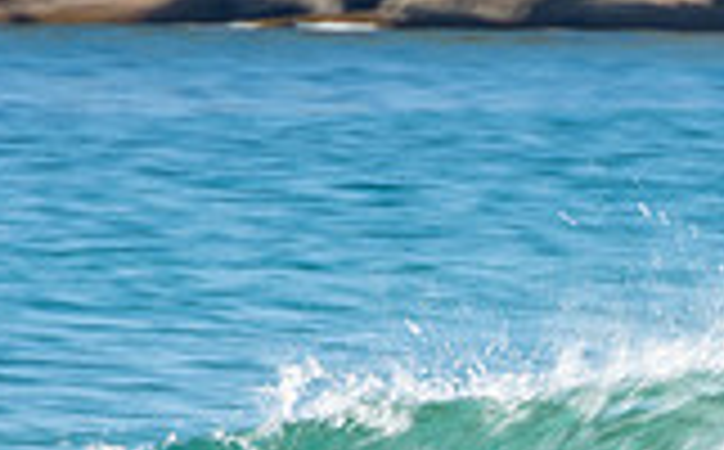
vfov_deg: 0.6
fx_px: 43471
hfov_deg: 1.0
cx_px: 953
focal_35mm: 2207
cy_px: 596
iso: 100
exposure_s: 1/30
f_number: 18
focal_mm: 400
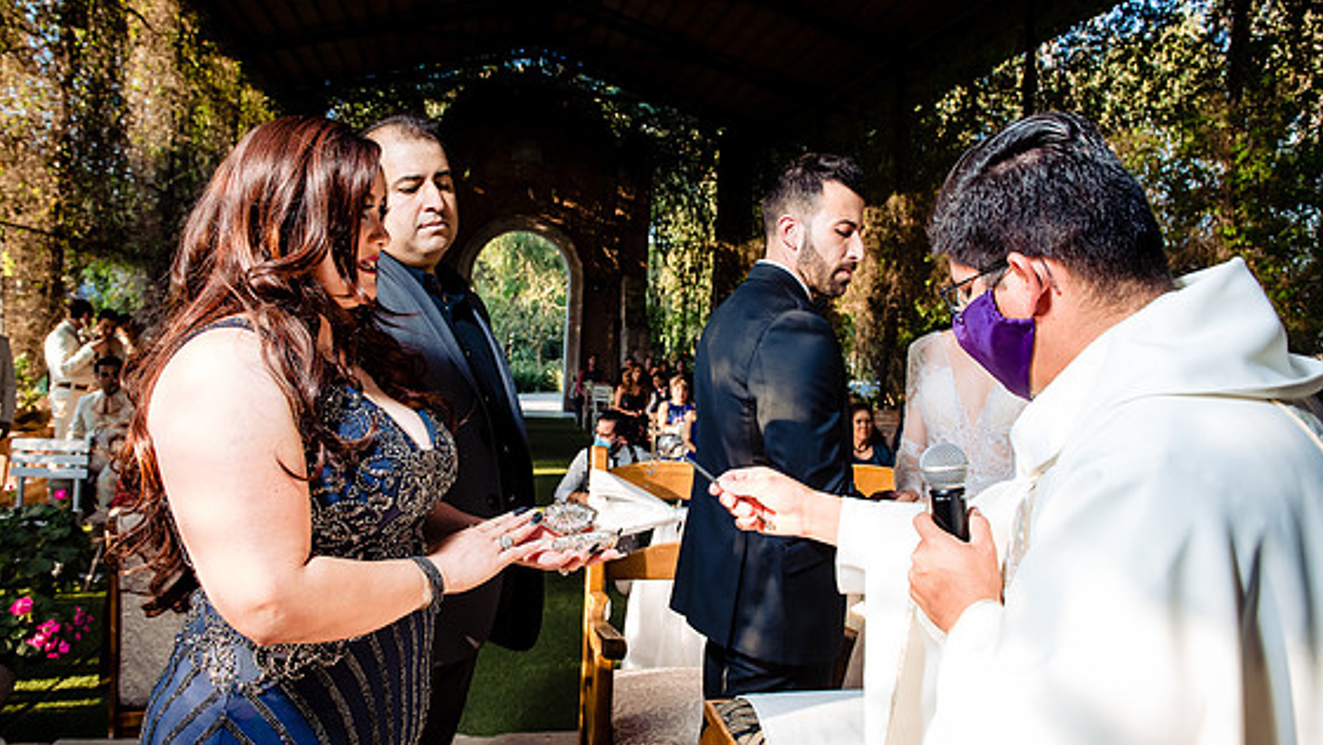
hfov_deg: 71.9
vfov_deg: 44.4
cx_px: 649
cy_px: 369
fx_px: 912
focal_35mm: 26
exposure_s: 1/200
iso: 800
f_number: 5.6
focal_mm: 24
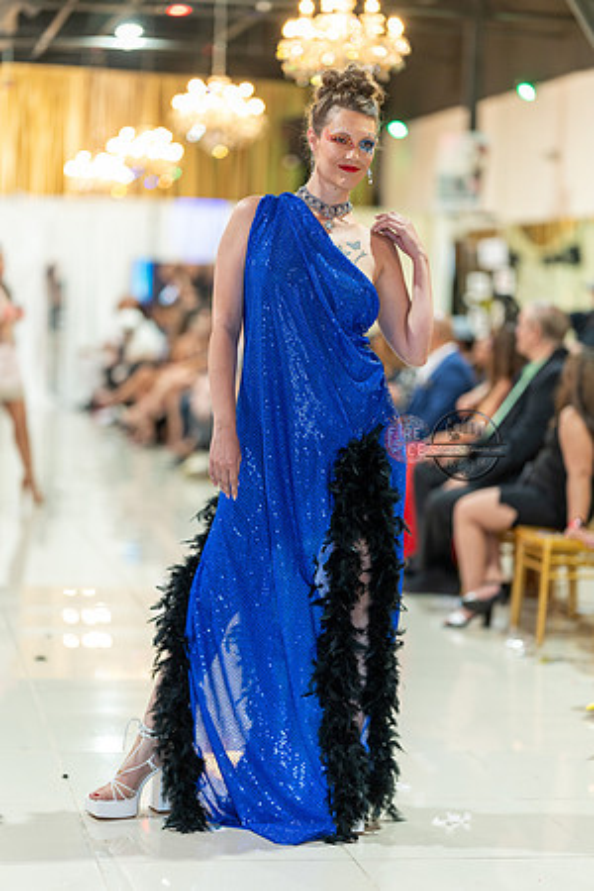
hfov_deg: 16.1
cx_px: 297
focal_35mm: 85
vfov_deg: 23.9
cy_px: 446
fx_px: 2104
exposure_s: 1/160
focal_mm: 85
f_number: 1.4
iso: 400
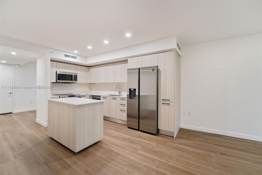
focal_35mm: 14
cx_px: 131
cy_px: 88
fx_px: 102
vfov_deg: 81.2
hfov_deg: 104.3
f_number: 8
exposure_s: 1/6
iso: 200
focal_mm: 14
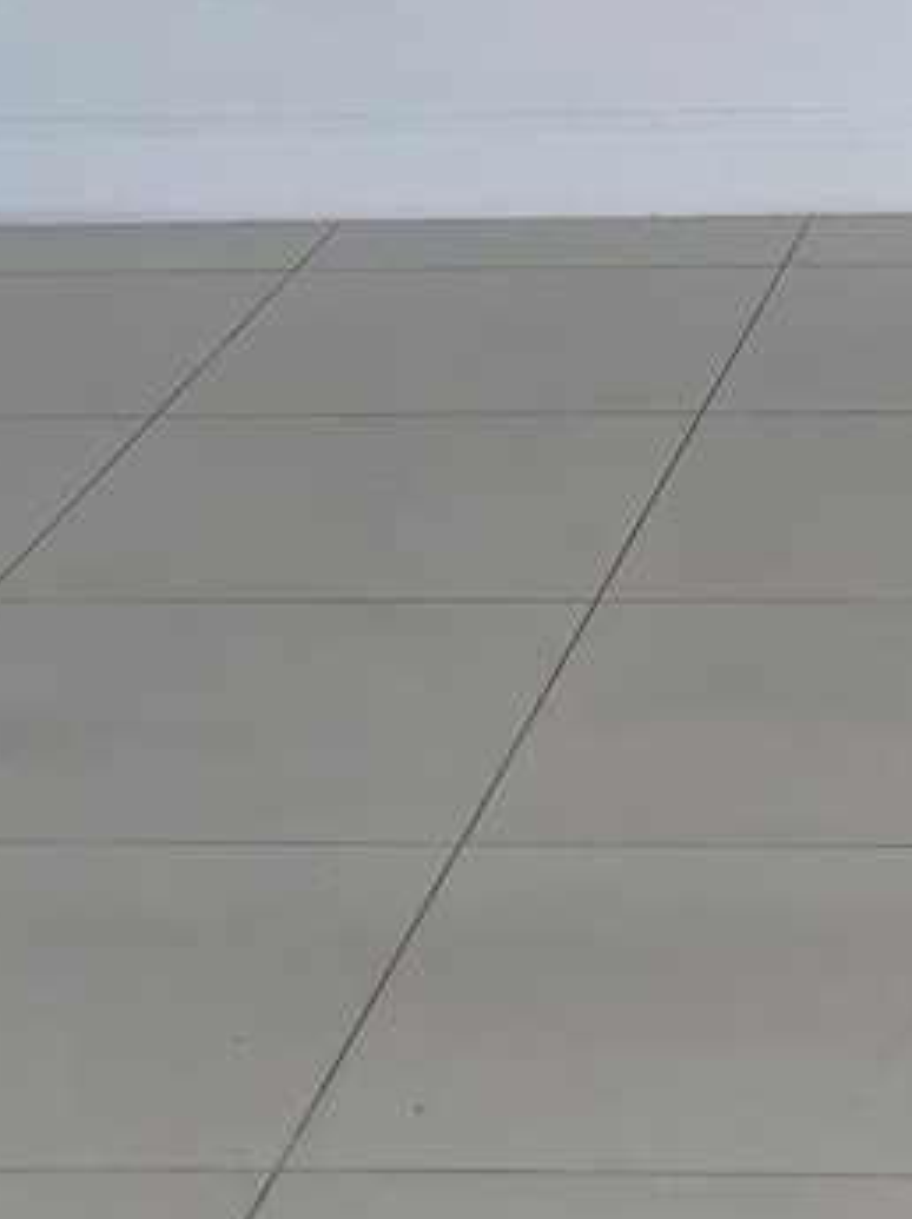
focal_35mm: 130
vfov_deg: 14.1
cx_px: 1301
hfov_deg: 11.0
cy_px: -693
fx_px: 4575
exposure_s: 1/179
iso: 20
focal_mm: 4
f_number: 1.8
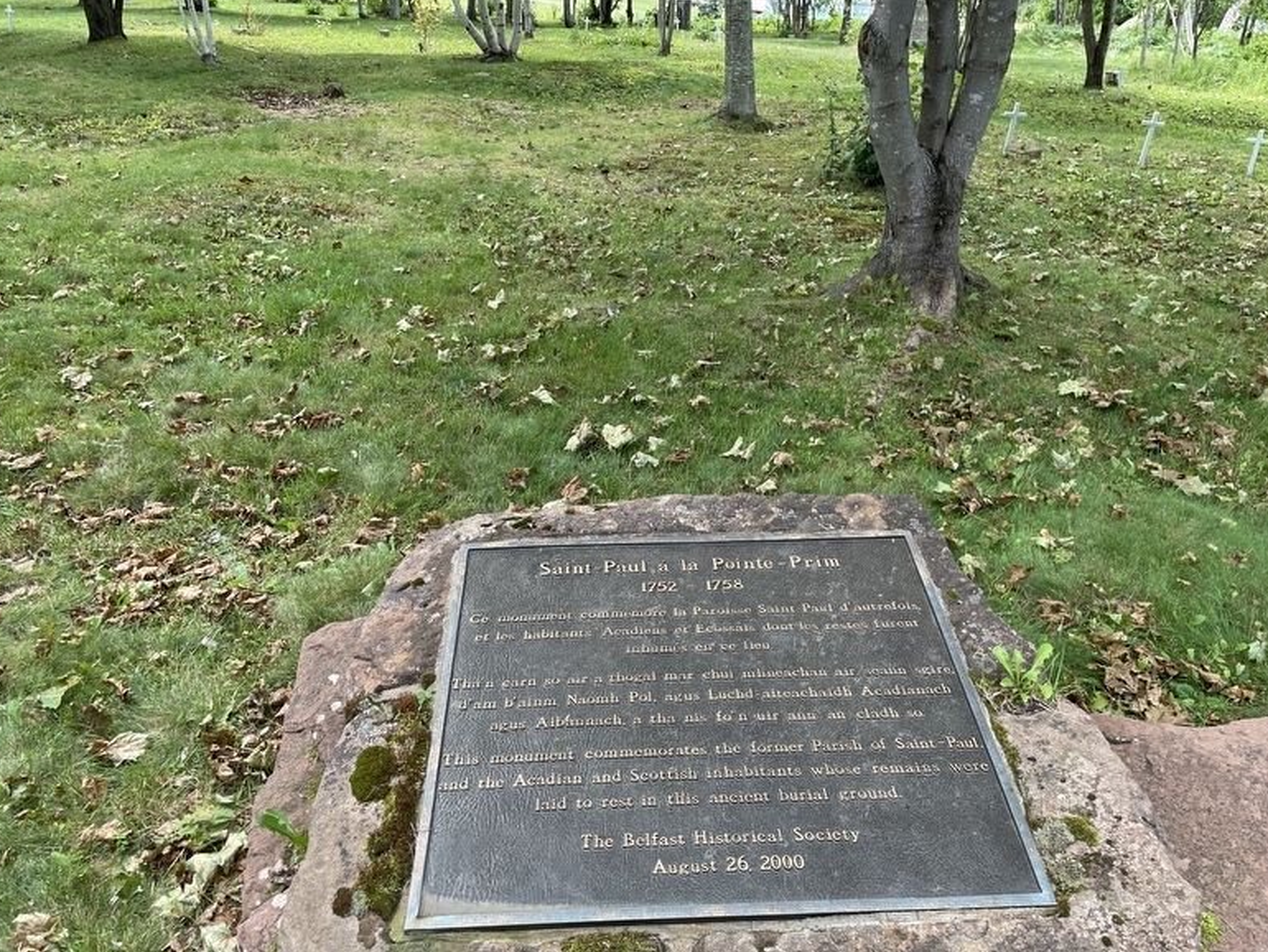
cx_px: 634
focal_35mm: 27
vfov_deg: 51.4
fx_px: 989
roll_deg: -0.8
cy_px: 461
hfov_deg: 65.3
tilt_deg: -25.3
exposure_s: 1/258
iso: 32
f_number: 1.6
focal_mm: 4.2
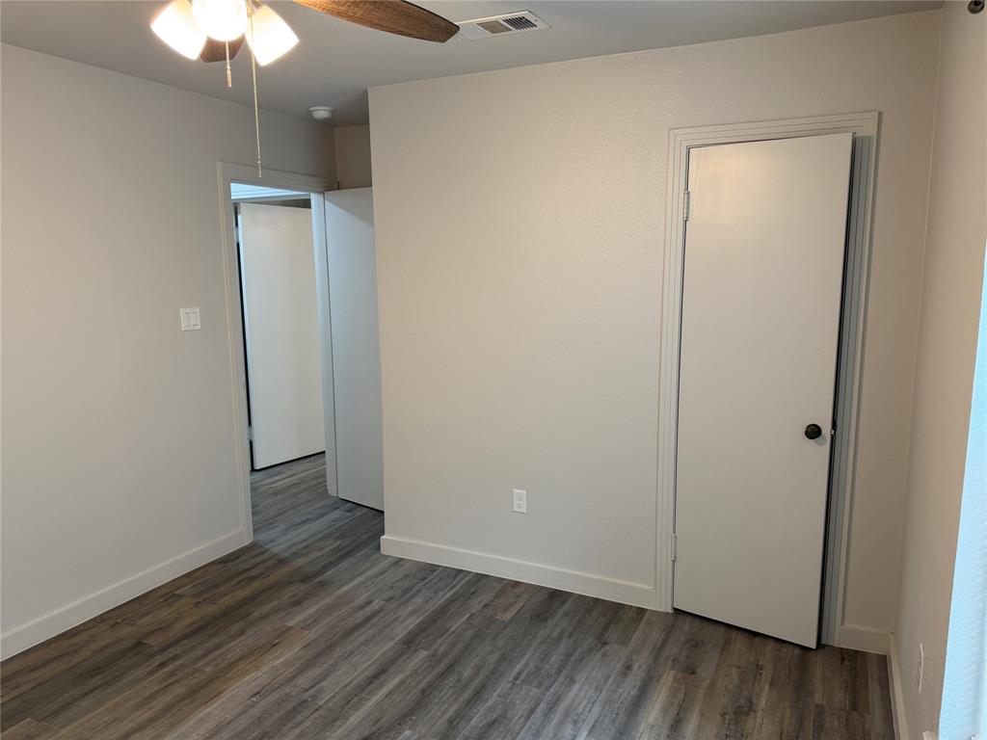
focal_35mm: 24
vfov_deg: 56.8
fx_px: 684
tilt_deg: -8.9
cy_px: 370
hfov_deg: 71.6
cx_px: 494
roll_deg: +1.1
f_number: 1.78
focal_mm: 6.76
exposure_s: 1/60
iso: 100
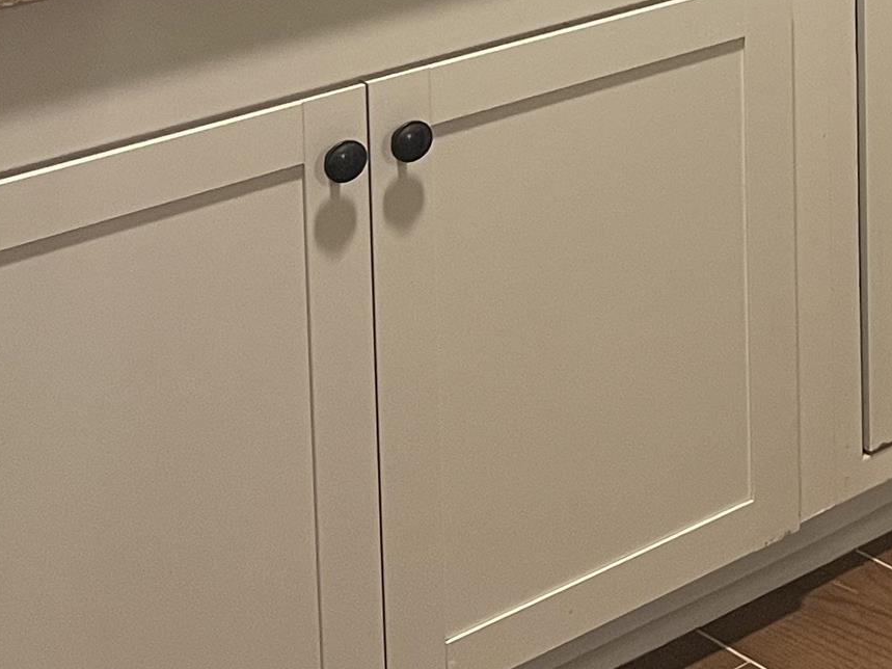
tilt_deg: -6.1
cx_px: 1483
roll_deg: -0.8
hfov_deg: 17.9
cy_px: -494
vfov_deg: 14.2
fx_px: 2396
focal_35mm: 93
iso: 100
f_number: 1.5
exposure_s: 1/60
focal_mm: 5.7
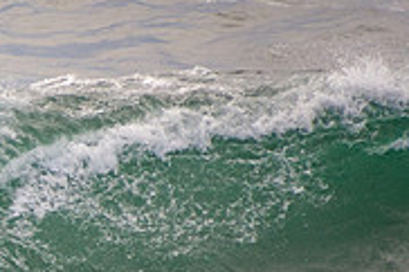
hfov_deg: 1.1
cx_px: -209
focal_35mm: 1915
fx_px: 21736
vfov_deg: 0.7
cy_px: 280
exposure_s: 1/800
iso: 400
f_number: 5.6
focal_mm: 400
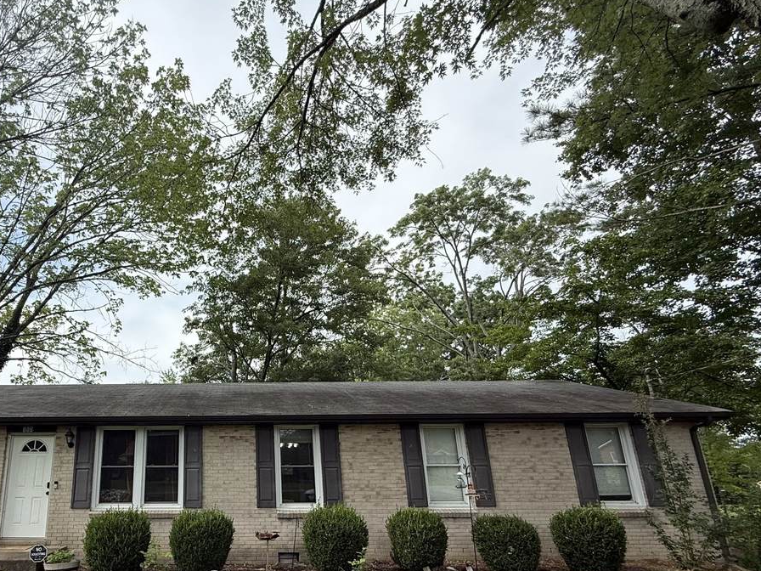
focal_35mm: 20
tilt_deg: +16.2
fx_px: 440
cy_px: 371
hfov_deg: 78.1
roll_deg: +1.1
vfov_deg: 64.6
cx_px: 233
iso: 64
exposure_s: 1/1145
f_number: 2.2
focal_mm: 2.22
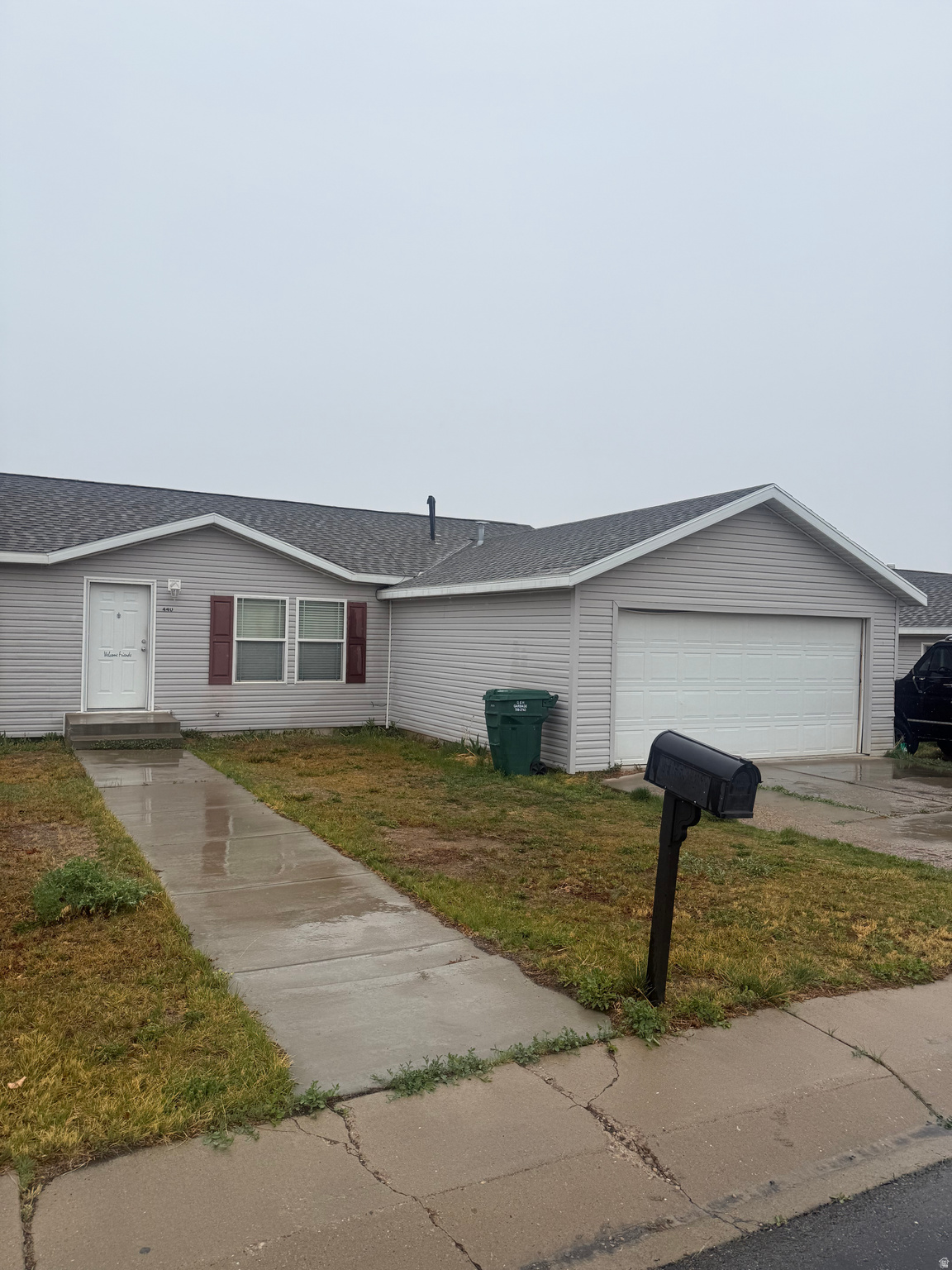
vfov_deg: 71.6
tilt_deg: +1.5
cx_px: 476
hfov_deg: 56.8
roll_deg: -1.8
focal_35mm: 24
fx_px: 880
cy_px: 635
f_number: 1.78
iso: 80
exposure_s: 1/3021
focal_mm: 6.76
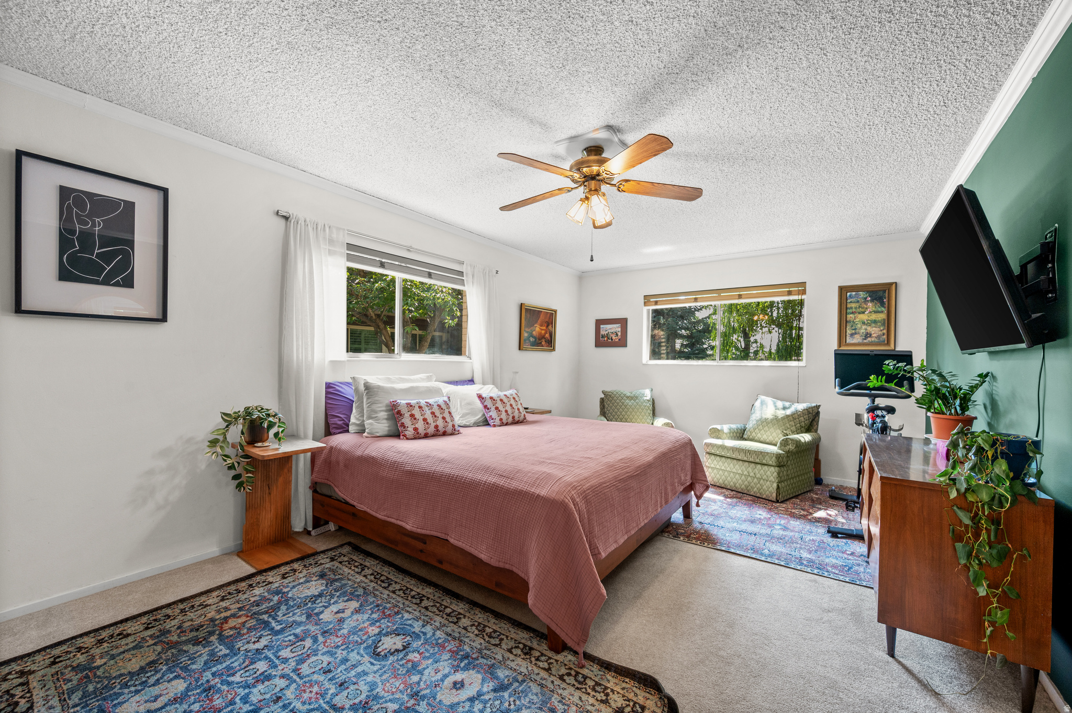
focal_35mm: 14
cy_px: 356
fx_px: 417
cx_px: 536
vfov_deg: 81.1
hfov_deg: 104.3
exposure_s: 1/8
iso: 500
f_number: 7.1
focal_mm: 14
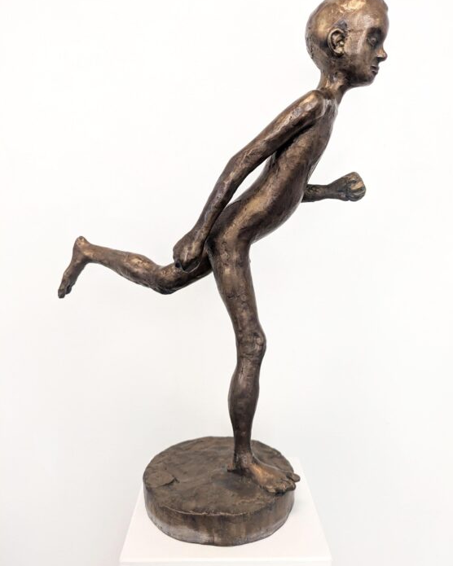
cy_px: 268
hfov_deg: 53.2
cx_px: 234
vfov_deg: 64.0
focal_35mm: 27
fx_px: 452
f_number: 1.89
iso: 62
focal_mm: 5.43
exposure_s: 1/50
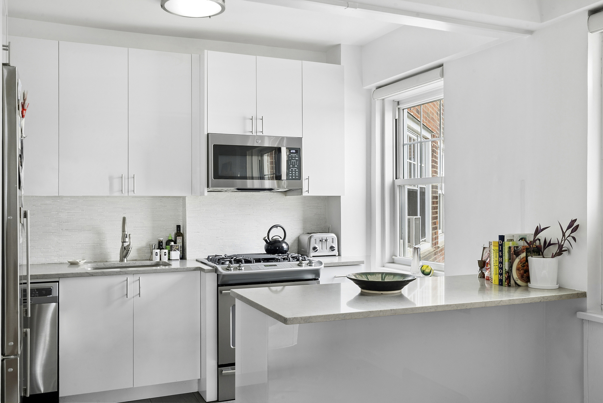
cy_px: 202
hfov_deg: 57.2
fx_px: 553
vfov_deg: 40.0
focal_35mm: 33
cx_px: 302
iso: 800
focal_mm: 33
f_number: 16
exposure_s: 1/1.67
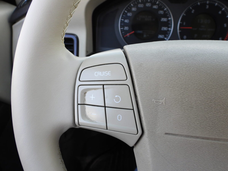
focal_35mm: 32
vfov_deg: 44.2
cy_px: 86
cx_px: 114
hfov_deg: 56.8
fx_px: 211
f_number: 3.2
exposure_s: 1/160
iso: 100
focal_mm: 5.8
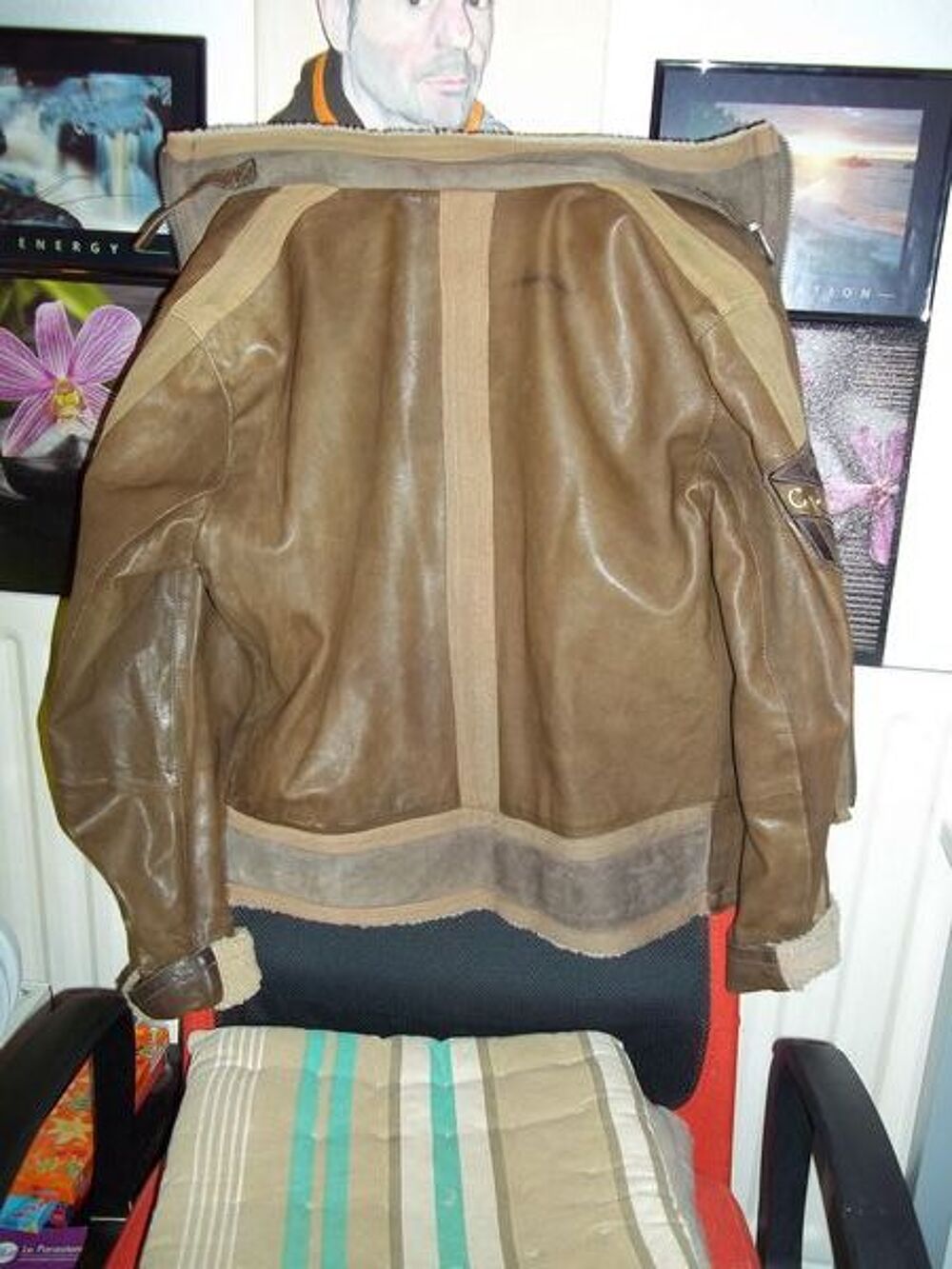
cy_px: 634
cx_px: 476
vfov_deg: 56.8
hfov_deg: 44.2
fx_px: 1173
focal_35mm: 32
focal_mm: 5.7
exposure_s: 1/30
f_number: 2.9
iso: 80
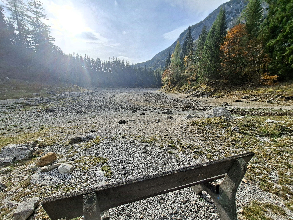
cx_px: 146
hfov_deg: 106.2
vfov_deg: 89.9
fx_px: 110
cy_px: 110
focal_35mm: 13
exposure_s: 1/1250
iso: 40
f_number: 2.2
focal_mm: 1.74
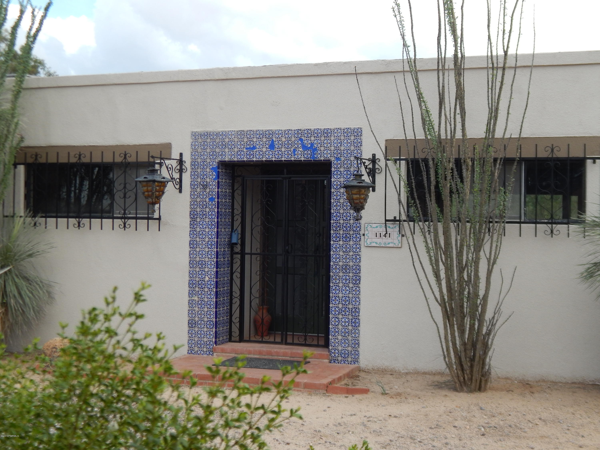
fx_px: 953
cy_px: 225
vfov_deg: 26.6
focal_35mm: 55
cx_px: 300
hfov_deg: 34.9
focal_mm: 9.7
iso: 125
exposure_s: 1/400
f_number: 3.8
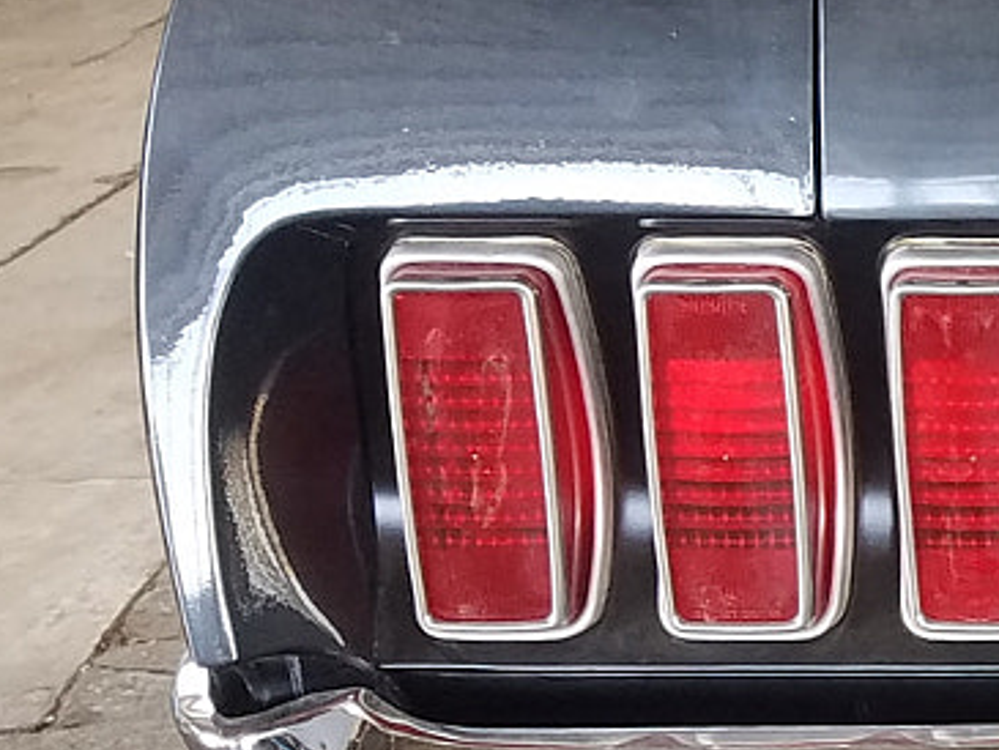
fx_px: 3291
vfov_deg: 13.0
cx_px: 1954
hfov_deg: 14.5
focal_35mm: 114
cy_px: 482
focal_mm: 4.2
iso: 80
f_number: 1.7
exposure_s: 1/60
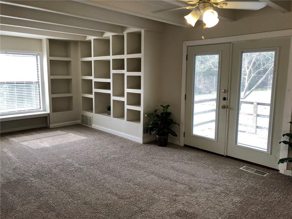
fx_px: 236
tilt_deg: -8.0
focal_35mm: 28
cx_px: 146
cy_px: 110
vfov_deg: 49.7
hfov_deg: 63.4
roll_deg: +0.3
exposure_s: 1/120
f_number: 1.8
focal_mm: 4
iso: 40
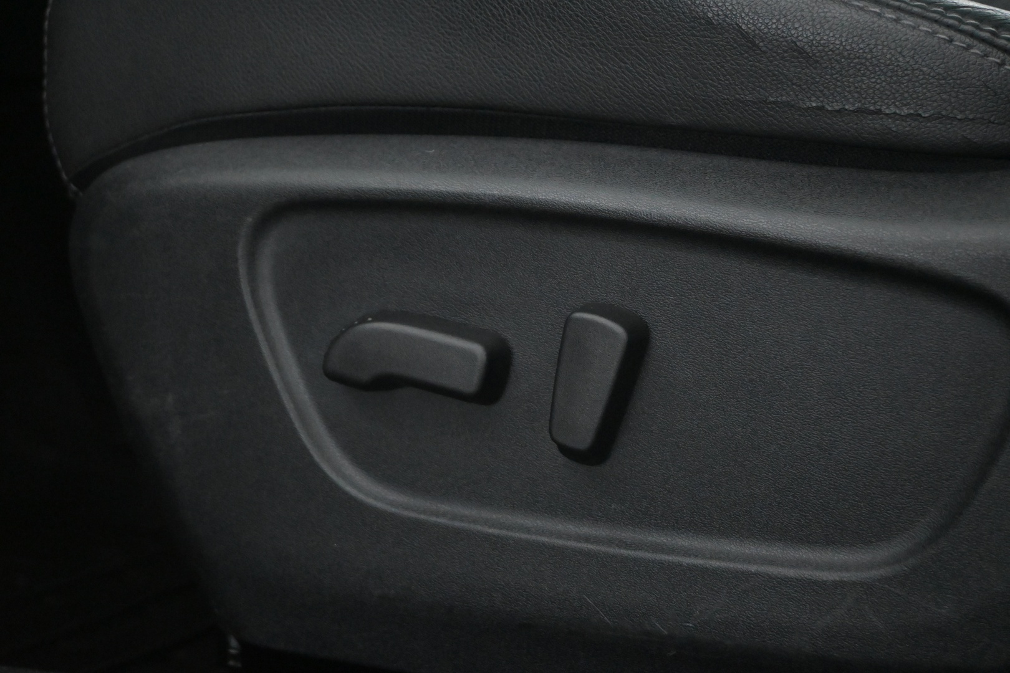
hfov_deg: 34.2
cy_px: 336
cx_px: 505
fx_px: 1641
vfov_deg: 23.2
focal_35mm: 58
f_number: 5.6
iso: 7200
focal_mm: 39
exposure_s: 1/60
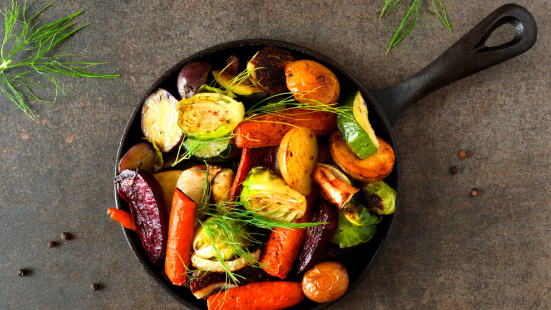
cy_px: 171
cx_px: 273
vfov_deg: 21.6
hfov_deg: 37.5
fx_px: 811
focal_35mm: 56
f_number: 14
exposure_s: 5
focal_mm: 35
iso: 100
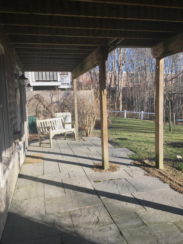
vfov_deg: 61.7
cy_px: 122
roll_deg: +0.8
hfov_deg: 48.2
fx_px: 204
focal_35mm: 29
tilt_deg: -6.6
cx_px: 92
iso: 25
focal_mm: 4.15
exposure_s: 1/481
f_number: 2.2
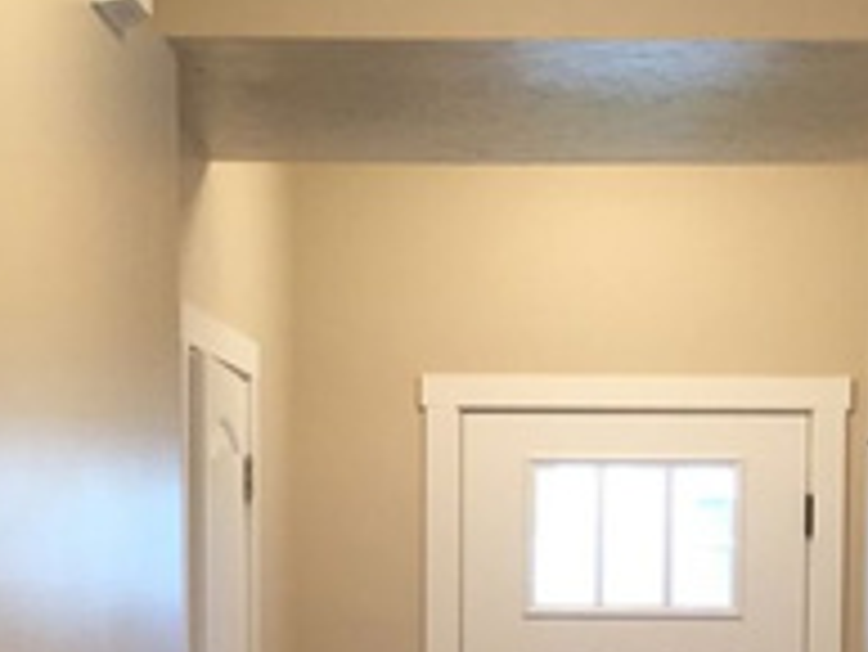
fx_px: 2409
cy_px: 823
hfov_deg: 20.4
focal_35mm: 96
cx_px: 549
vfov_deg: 14.8
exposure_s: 1/30
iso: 100
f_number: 2.2
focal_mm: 4.15
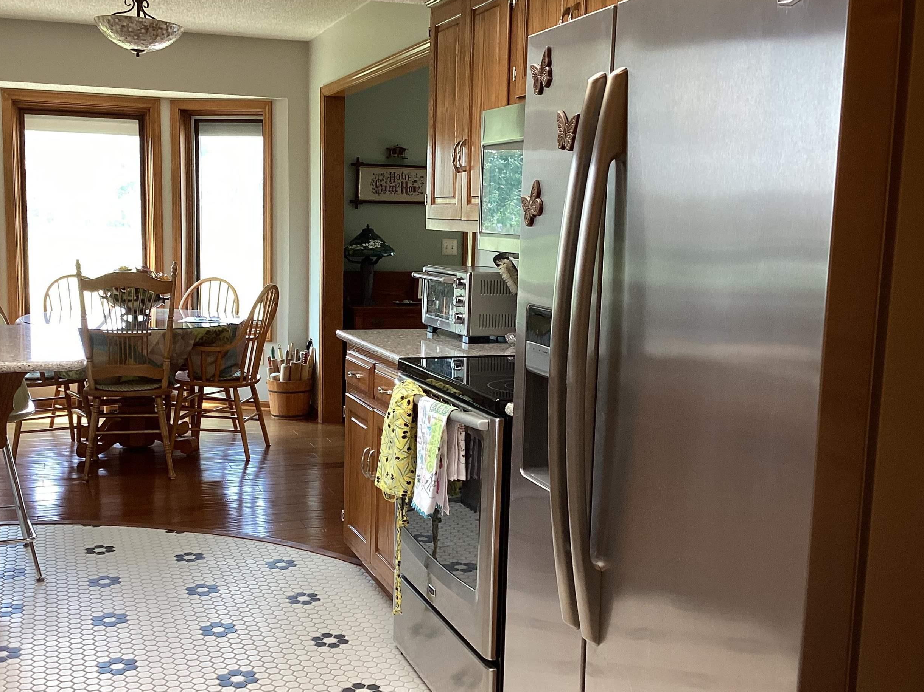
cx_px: 408
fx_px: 1041
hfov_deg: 47.8
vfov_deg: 36.8
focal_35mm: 39
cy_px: 365
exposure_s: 1/50
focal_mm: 3.3
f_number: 2.4
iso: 64
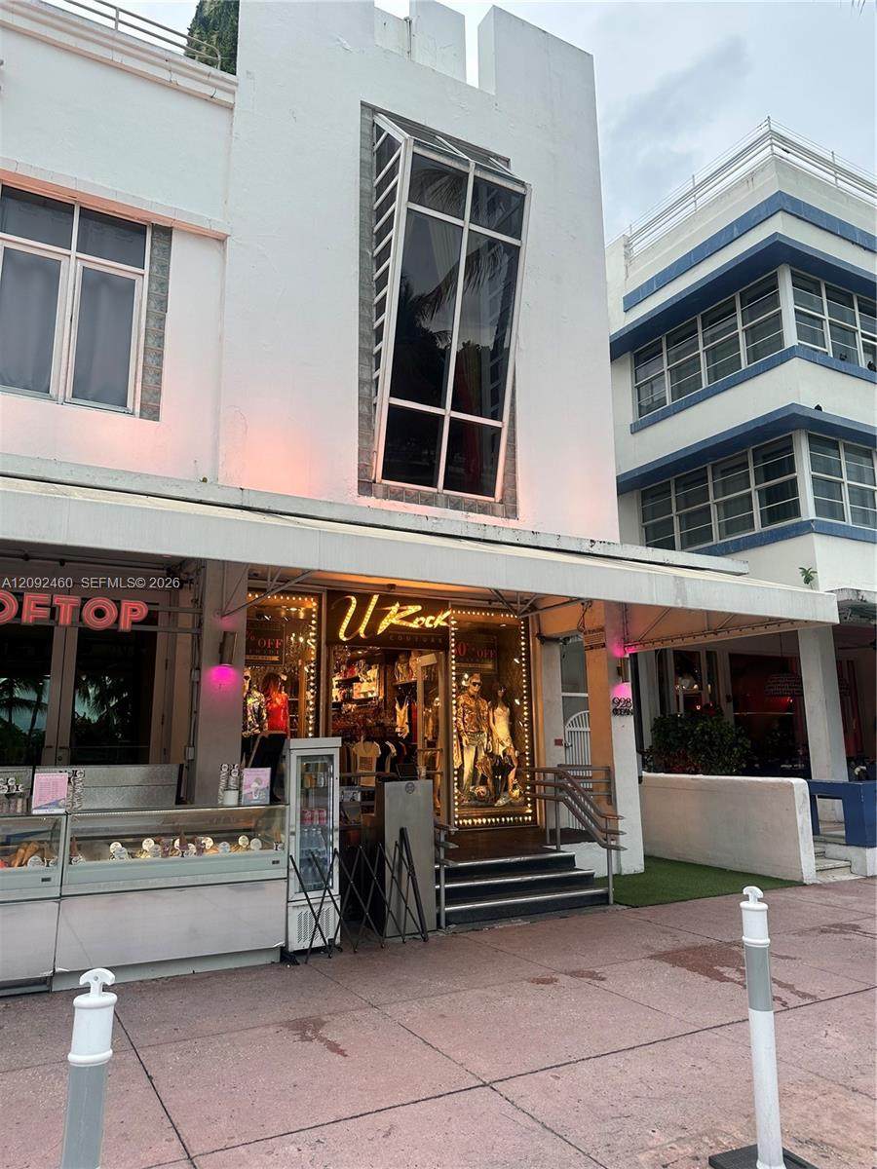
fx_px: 811
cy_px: 584
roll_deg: +0.4
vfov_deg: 71.6
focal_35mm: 24
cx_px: 438
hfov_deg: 56.8
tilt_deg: +12.6
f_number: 1.78
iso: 80
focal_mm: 6.86
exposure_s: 1/437
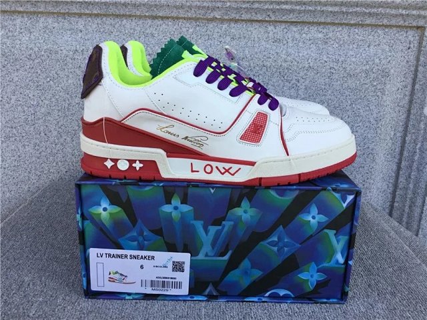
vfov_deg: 45.4
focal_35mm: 31
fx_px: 382
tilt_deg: -16.8
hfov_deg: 58.4
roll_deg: -1.3
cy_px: 160
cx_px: 214
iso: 25
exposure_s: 1/347
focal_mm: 3.3
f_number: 2.4
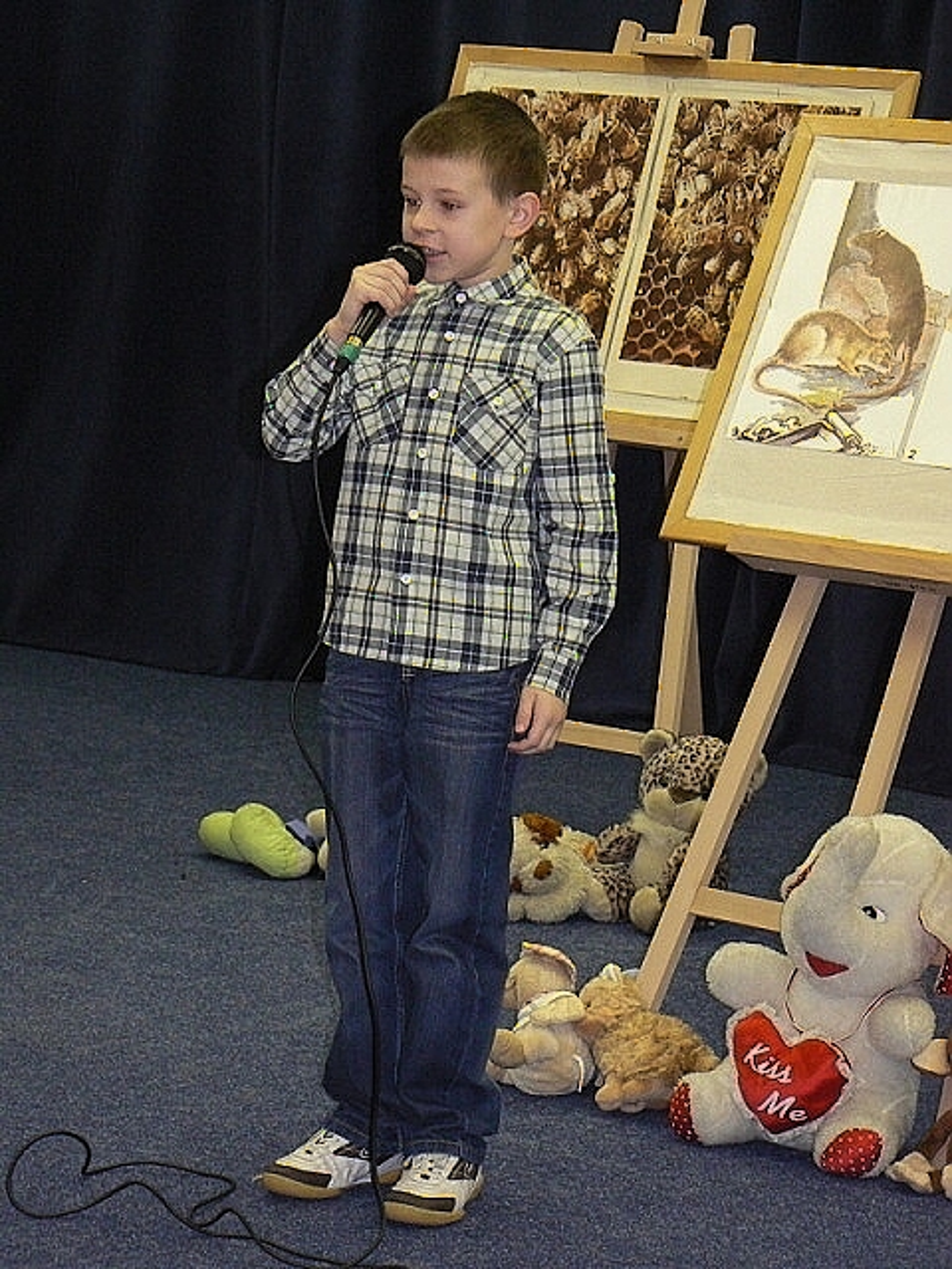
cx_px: 476
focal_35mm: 109
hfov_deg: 13.6
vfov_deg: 18.0
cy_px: 634
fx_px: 3997
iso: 200
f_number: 3.2
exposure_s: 1/30
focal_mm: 18.2
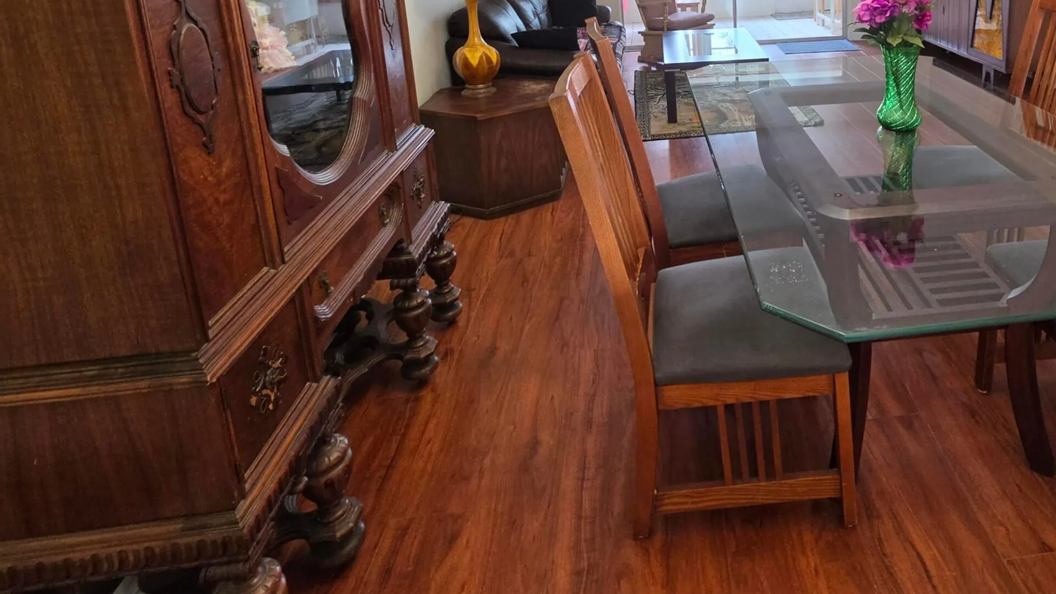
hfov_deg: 78.0
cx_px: 721
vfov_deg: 46.0
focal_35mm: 22
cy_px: 47
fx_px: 616
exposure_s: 1/60
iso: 160
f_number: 1.9
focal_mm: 2.2
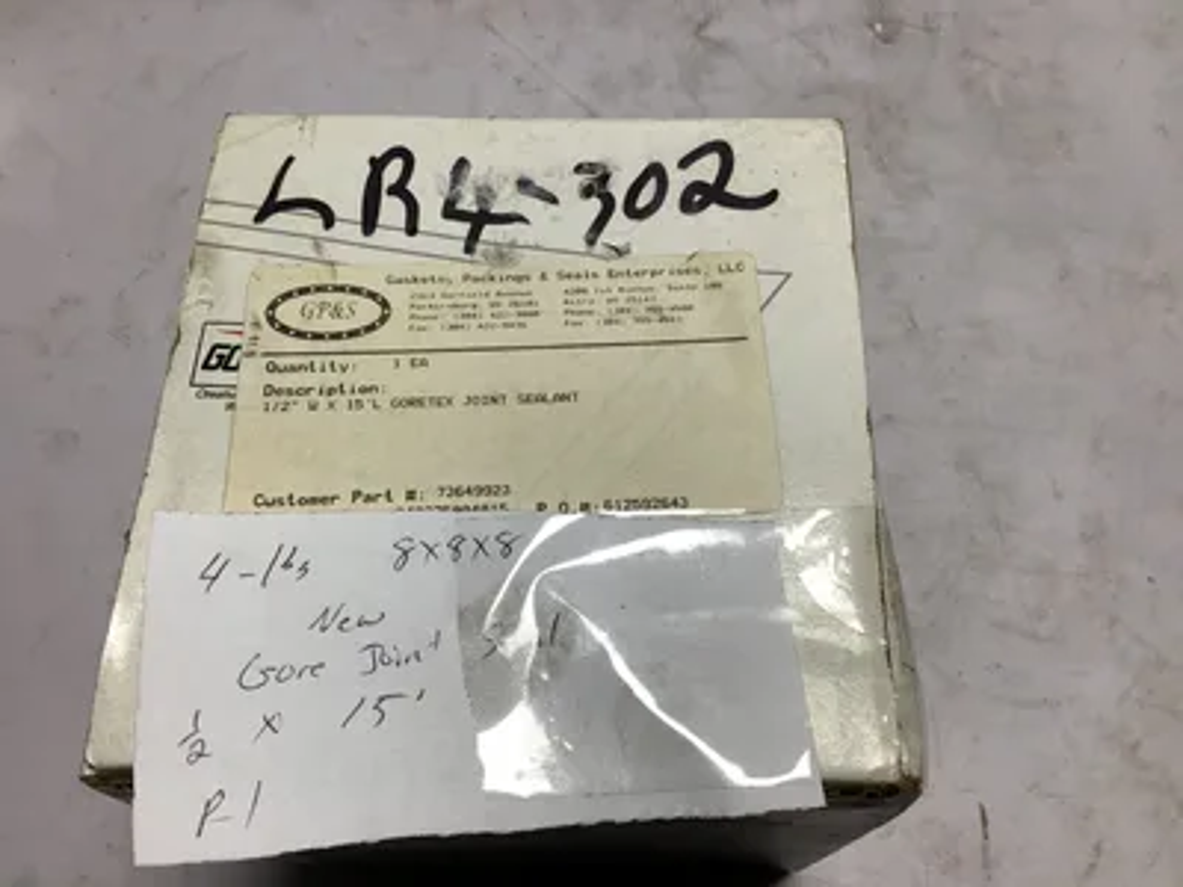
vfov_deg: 45.4
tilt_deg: -64.1
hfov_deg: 58.4
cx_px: 592
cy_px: 444
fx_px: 1059
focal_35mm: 31
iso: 25
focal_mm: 3.3
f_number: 2.4
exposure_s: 1/314
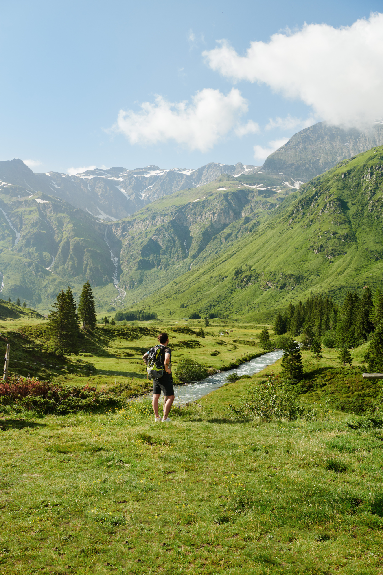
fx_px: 558
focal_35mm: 35
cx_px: 192
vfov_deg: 54.4
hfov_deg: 37.9
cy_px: 288
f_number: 8
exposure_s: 1/400
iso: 200
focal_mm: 35
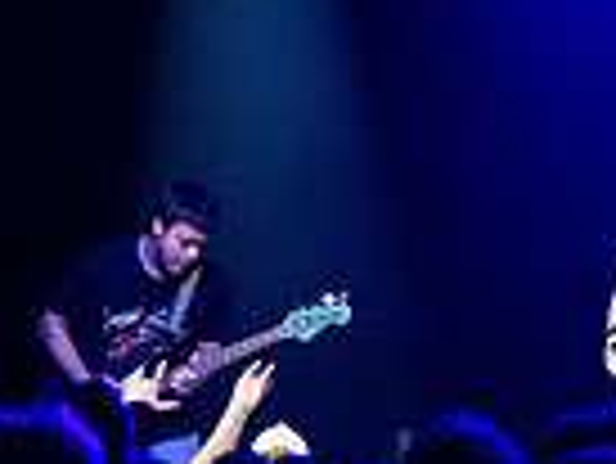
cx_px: 852
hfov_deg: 5.8
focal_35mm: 338
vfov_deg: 4.4
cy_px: 119
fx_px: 6020
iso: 3200
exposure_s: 1/500
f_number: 2.8
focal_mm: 74
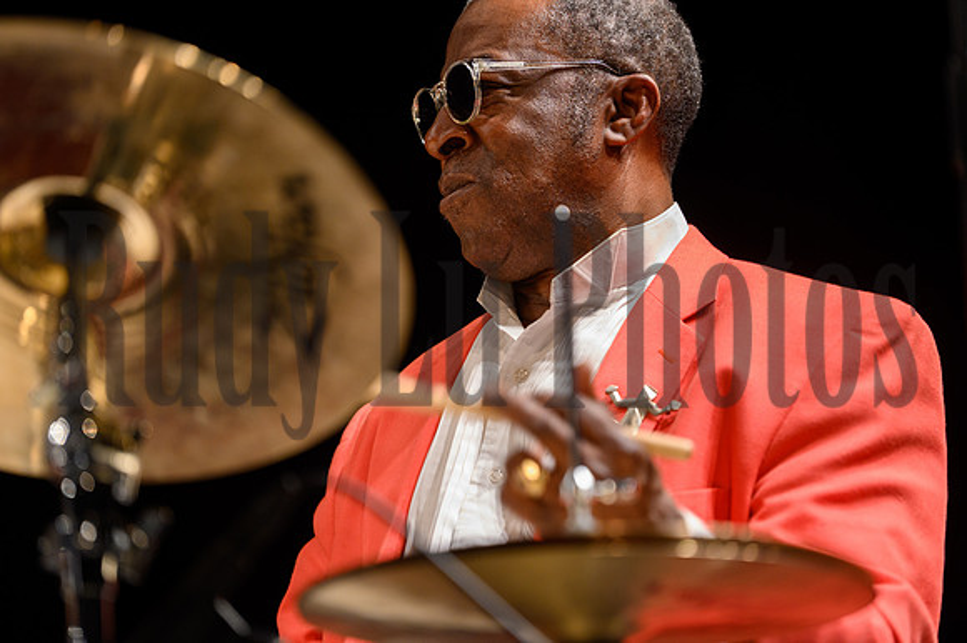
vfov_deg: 6.9
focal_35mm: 200
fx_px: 5369
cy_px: 322
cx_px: 484
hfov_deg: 10.3
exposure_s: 1/200
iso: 1800
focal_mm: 200
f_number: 3.2
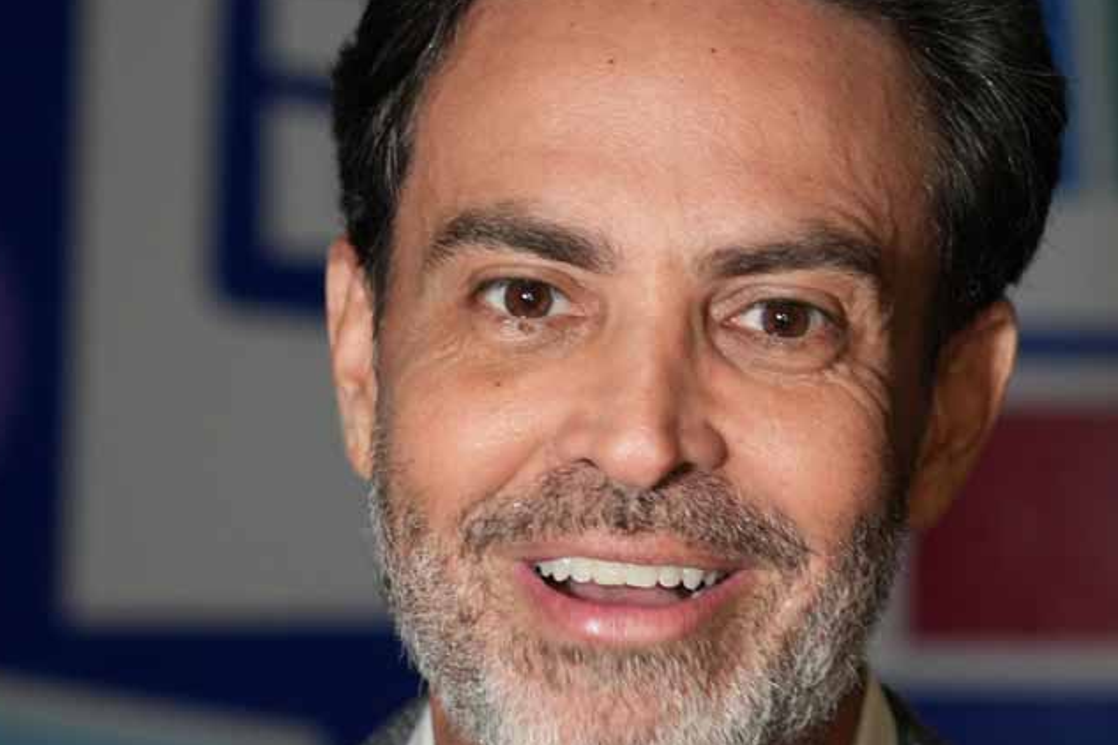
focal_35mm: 180
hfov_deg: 11.4
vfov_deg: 7.6
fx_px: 5590
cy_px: 471
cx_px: 641
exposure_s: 1/160
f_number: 4
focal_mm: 95
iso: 3200
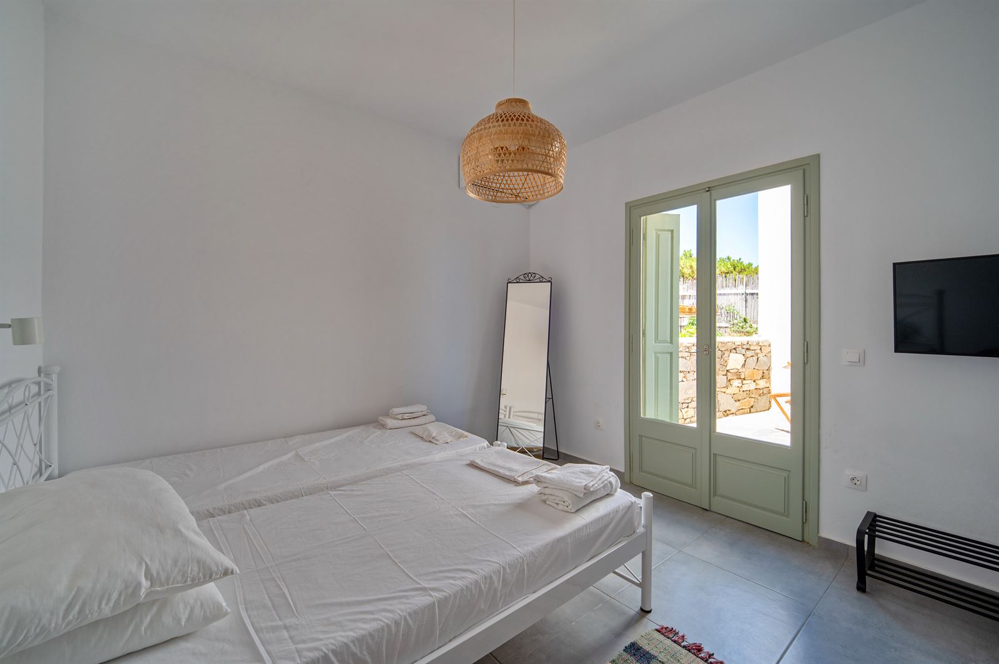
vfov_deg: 81.1
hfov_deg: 104.3
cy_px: 332
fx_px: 388
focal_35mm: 14
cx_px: 500
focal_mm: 14
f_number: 8
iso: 100
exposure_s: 1/40
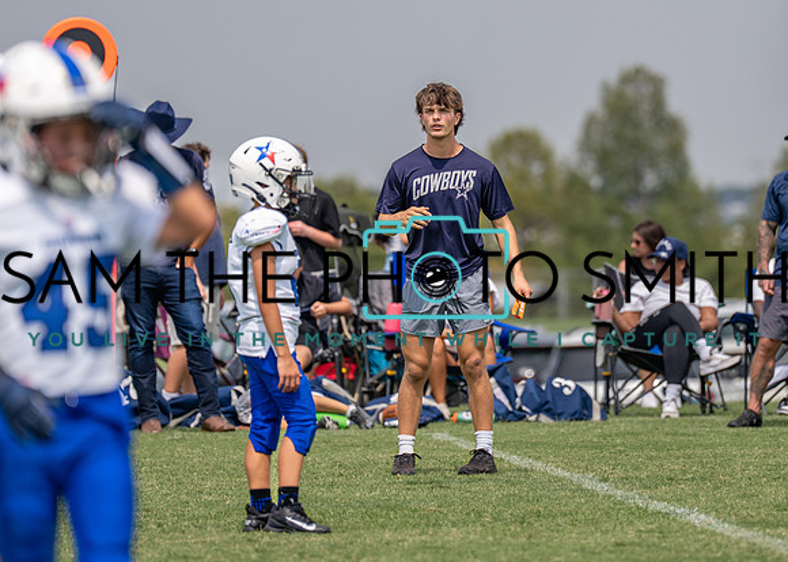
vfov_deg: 4.1
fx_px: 7848
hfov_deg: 5.7
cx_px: 485
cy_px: 204
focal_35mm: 351
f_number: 2.8
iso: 125
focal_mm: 200
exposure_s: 1/2500
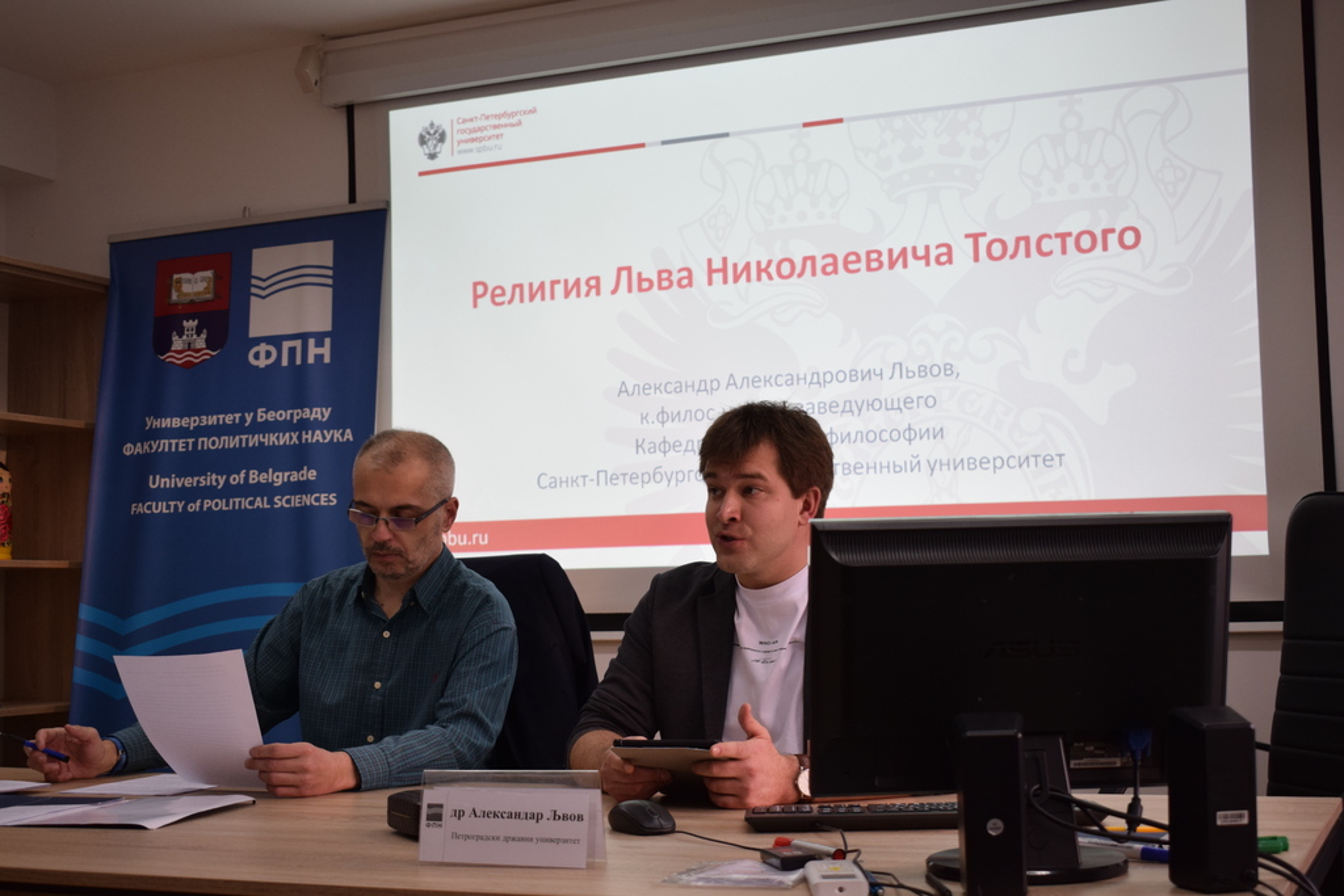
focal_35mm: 51
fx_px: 1904
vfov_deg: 26.5
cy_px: 448
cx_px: 672
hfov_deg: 38.9
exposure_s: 1/100
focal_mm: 34
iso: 500
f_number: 4.5
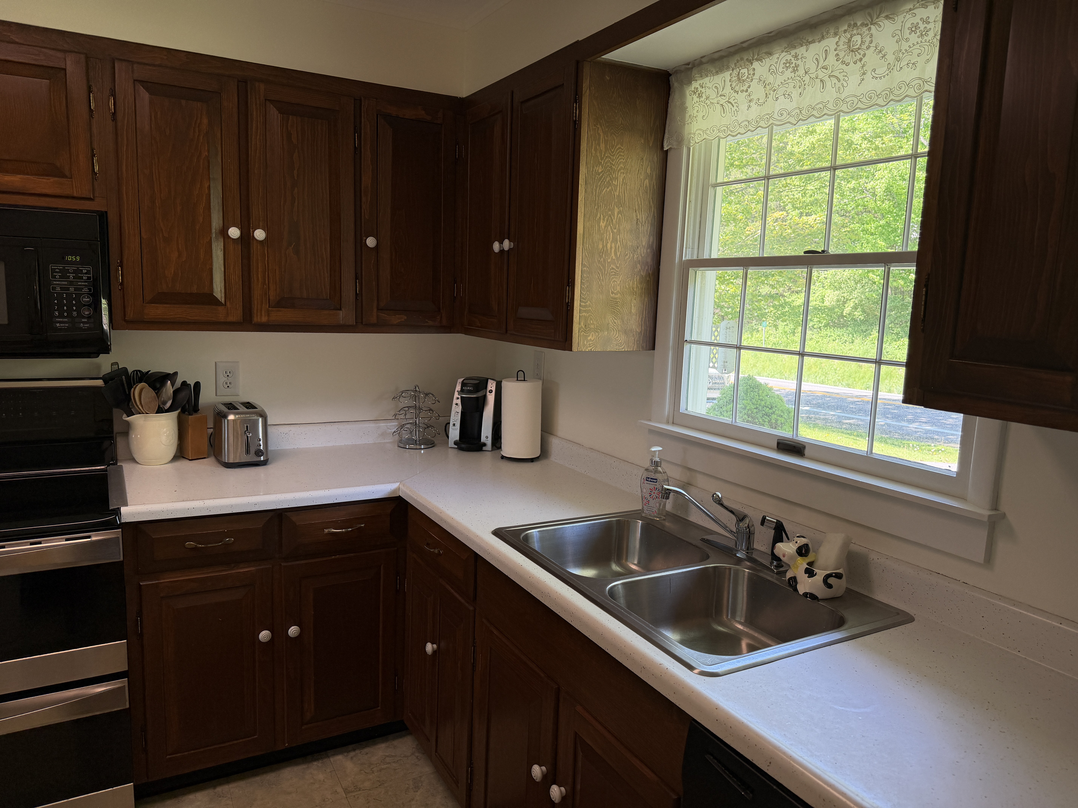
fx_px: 747
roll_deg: -1.3
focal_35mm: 24
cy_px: 404
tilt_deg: -8.0
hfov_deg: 71.6
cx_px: 539
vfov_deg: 56.8
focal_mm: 6.76
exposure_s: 1/207
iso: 64
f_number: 1.78
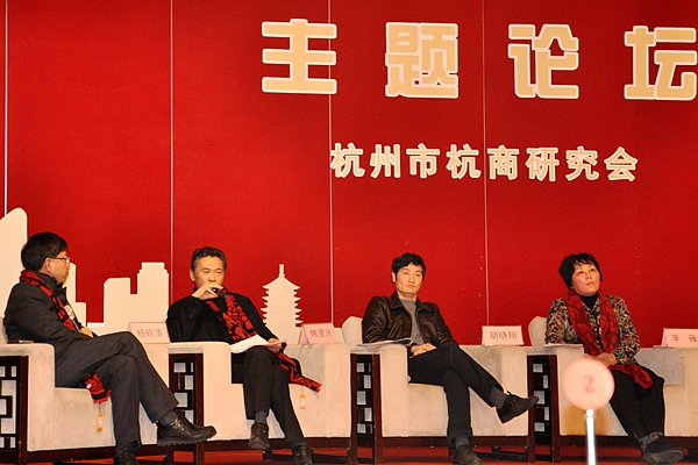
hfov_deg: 26.0
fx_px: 1512
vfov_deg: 17.5
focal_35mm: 78
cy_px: 232
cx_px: 349
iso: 800
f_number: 5
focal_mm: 52
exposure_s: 1/60
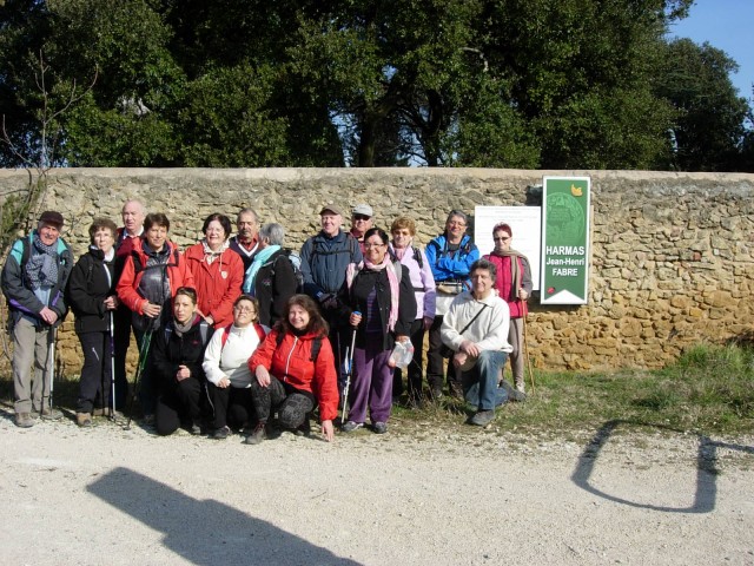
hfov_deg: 49.0
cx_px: 377
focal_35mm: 38
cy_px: 283
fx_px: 828
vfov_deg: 37.7
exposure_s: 1/575
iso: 64
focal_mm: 7.8
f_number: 4.8
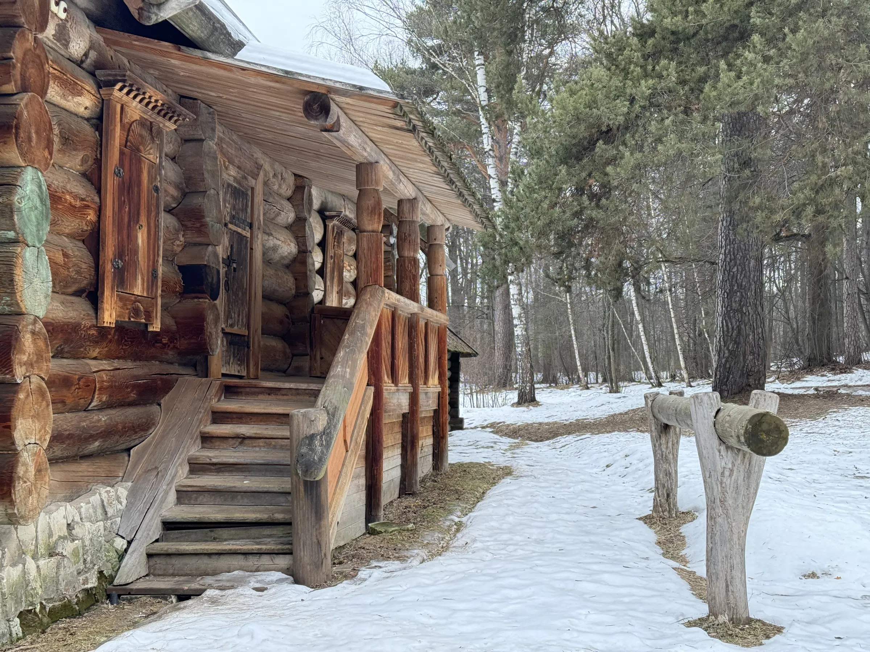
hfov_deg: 39.7
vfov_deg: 30.3
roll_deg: +2.7
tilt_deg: -0.5
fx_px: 1206
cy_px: 326
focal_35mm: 48
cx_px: 435
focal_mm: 6.76
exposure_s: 1/139
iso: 100
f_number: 1.78
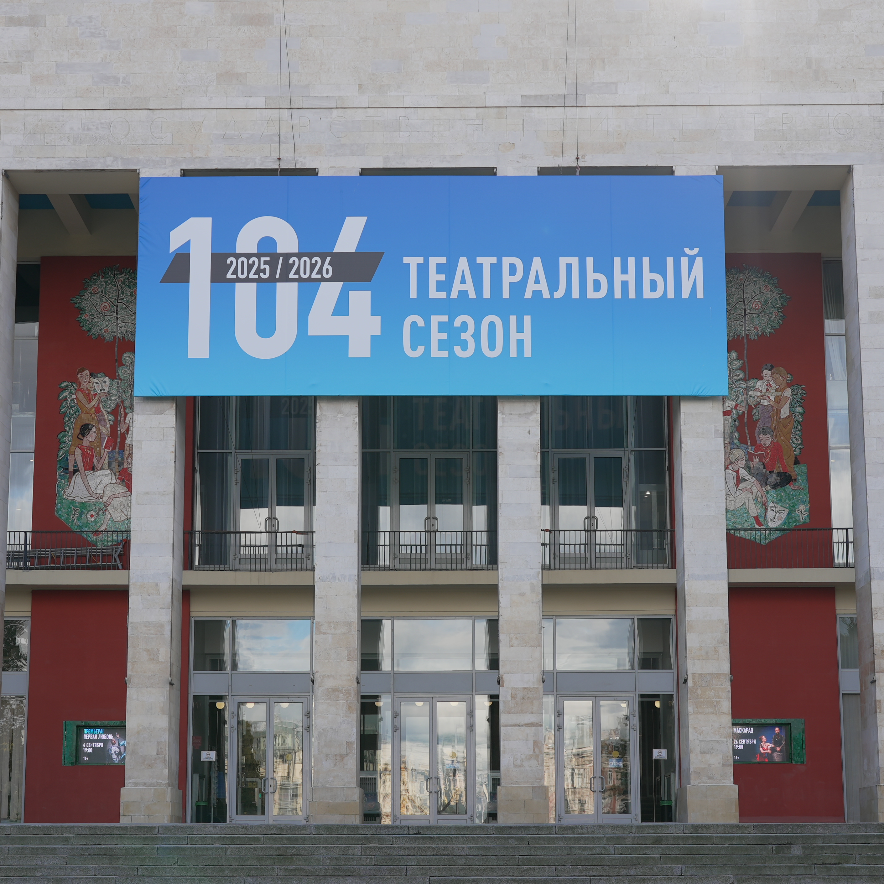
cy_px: 441
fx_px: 1994
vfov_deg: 25.0
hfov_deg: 25.0
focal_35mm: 69
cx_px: 418
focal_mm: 54
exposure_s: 1/125
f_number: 6.3
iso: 100
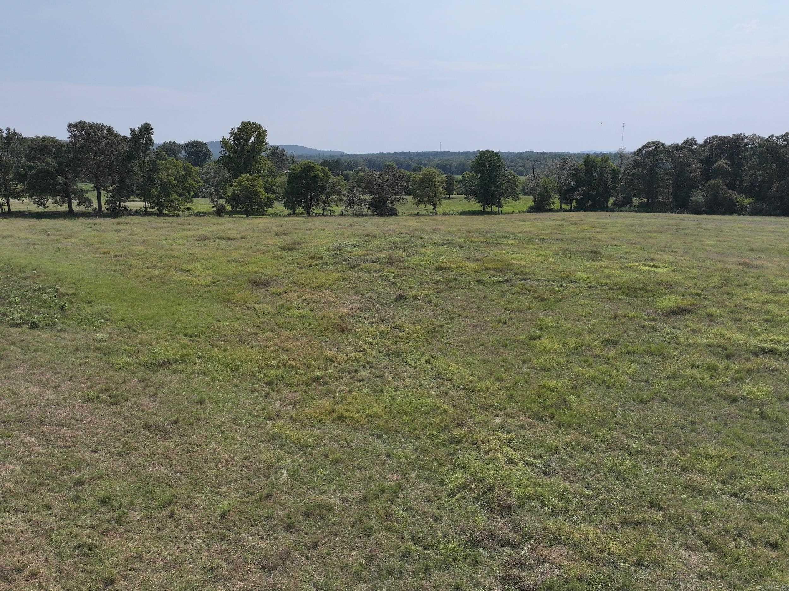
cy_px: 296
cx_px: 394
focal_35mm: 24
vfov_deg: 56.8
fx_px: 547
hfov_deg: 71.6
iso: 170
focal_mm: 12.29
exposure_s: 1/4000
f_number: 2.8
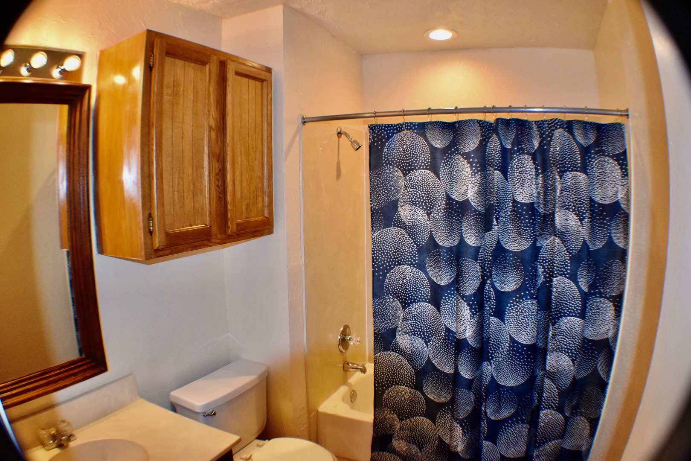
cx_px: 346
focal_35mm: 33
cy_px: 230
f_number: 3.8
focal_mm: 22
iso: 800
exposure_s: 1/125
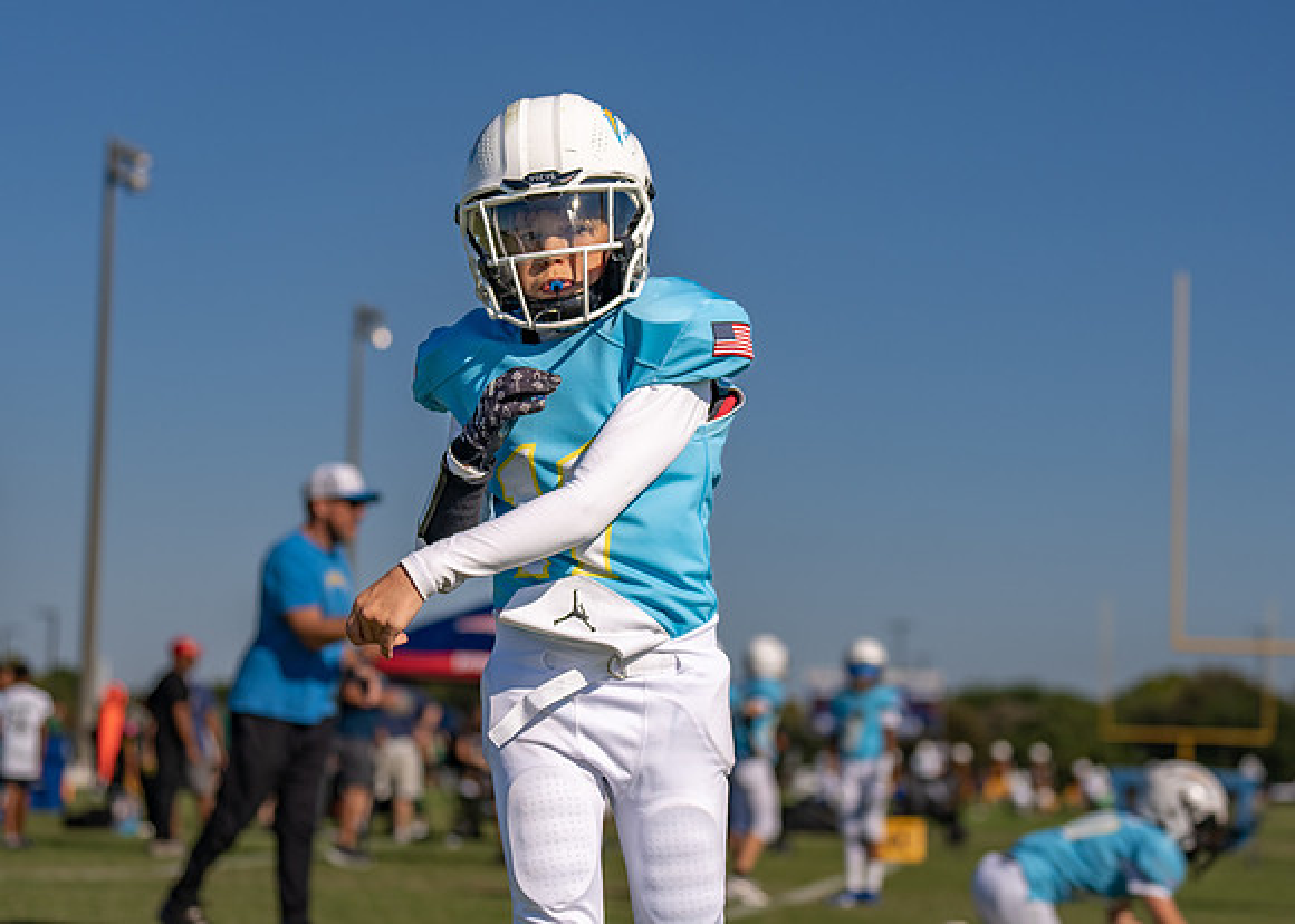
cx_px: 694
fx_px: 3703
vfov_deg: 14.2
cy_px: 467
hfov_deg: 19.8
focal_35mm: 101
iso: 100
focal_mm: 70
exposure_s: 1/5000
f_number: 2.8
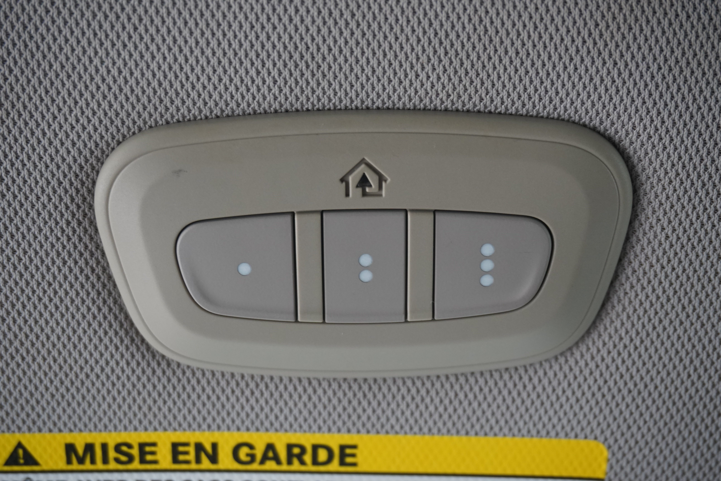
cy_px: 240
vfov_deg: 26.0
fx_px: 1042
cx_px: 360
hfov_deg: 38.2
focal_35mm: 52
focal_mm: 35
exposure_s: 1/60
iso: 1250
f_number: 5.6
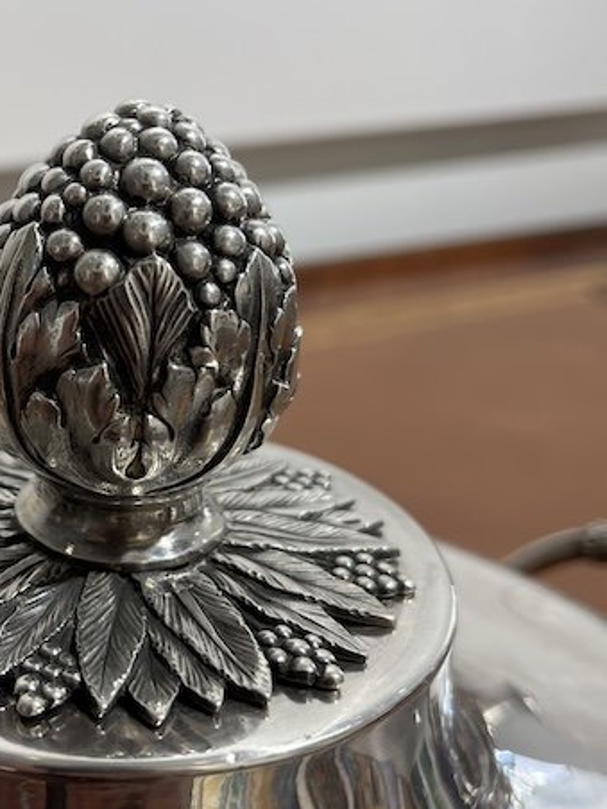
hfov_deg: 30.8
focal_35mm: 46
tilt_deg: -23.4
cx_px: 127
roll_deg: -0.6
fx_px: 1075
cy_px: 399
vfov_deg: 41.2
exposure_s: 1/97
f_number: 1.6
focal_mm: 5.1
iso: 40
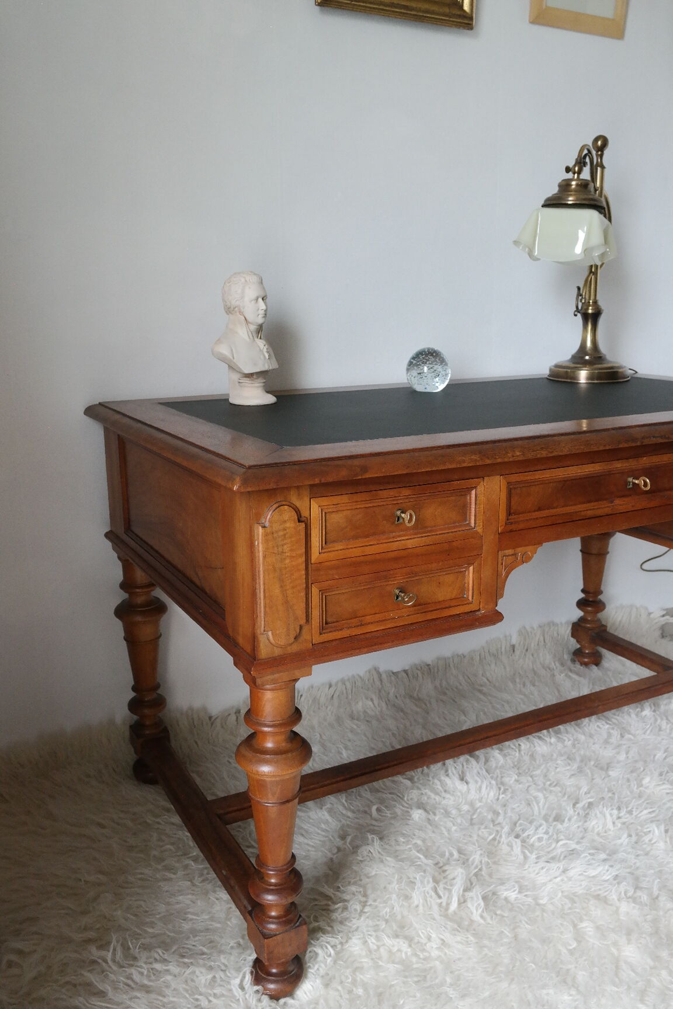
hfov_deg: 40.0
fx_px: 925
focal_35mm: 33
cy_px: 504
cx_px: 336
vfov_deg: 57.2
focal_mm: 22
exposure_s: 1/30
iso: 1600
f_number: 5.6
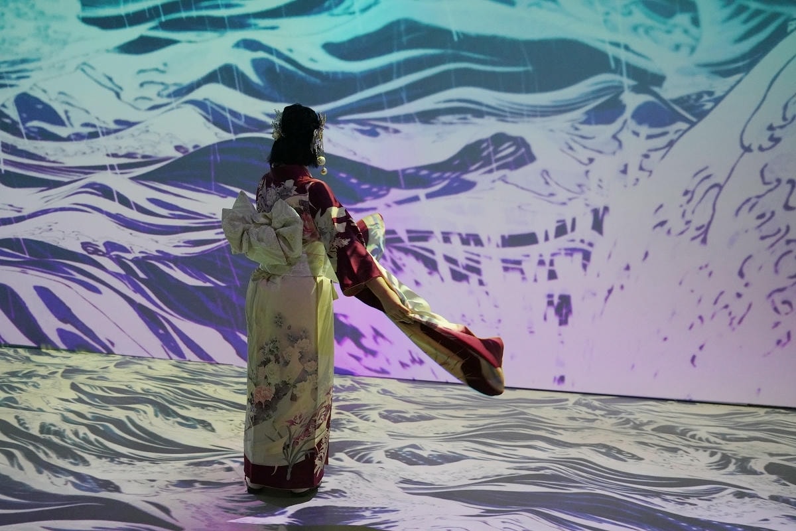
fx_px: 774
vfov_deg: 37.9
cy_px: 266
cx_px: 398
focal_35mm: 35
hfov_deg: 54.4
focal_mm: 35
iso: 5000
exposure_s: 1/160
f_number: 2.8
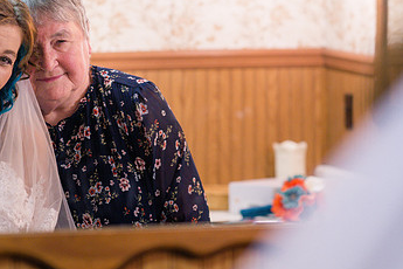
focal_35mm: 143
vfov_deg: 9.6
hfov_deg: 14.3
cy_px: 101
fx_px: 1601
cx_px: 179
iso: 1000
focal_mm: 85
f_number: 2.8
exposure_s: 1/125
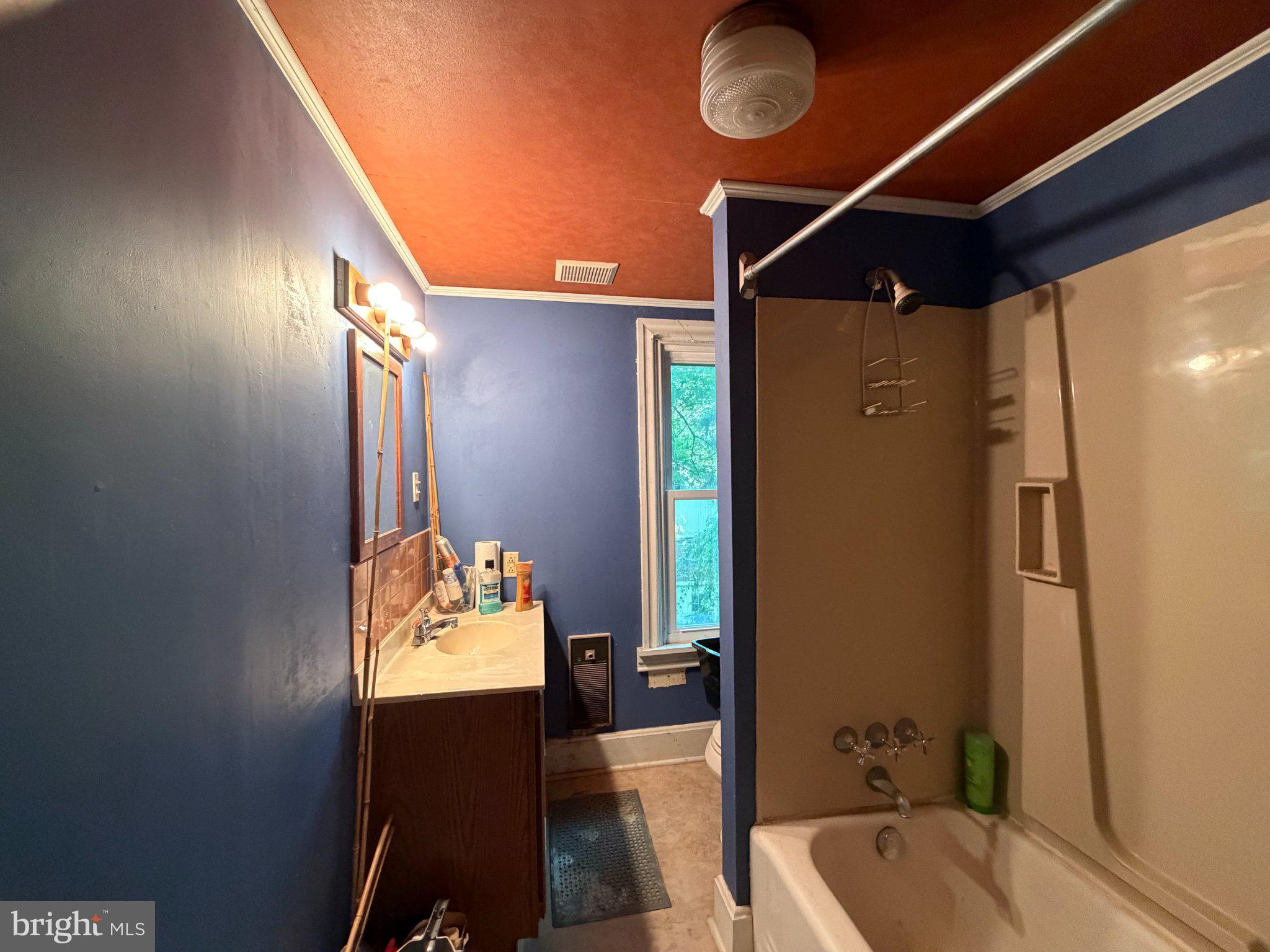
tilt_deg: +0.2
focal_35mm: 14
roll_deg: +0.8
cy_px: 476
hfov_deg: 102.1
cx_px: 635
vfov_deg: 85.7
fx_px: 514
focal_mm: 2.22
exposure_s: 1/60
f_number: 2.2
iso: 640
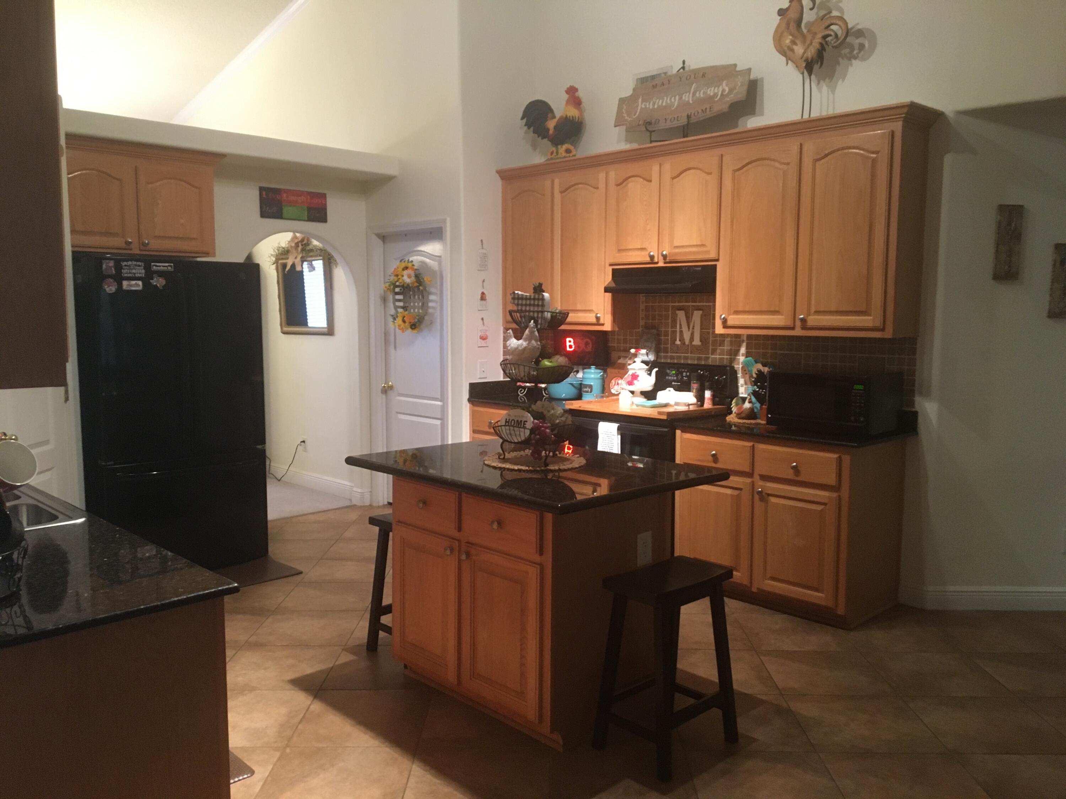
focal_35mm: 29
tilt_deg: -5.5
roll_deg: -0.8
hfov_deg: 61.7
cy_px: 400
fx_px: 893
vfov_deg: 48.2
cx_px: 533
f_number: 2.2
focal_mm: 4.15
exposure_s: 1/17
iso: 200
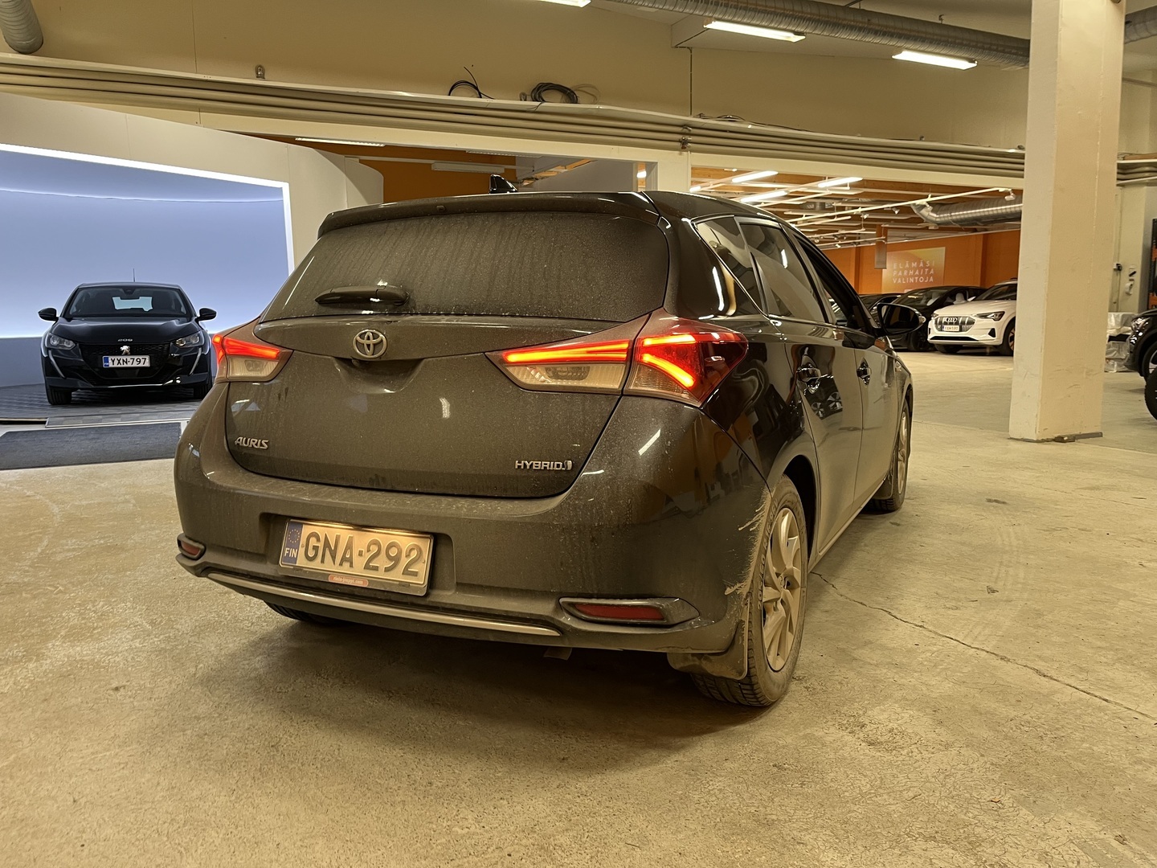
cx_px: 578
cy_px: 434
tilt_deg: -7.1
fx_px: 869
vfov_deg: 53.1
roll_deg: +2.7
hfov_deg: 67.3
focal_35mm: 26
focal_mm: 5.1
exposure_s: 1/50
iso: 100
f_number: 1.6
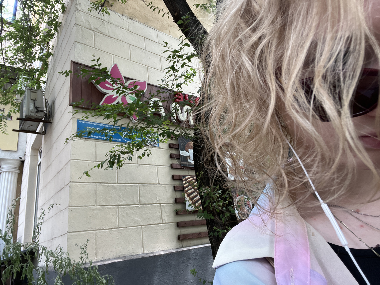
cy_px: 142
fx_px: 252
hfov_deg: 73.9
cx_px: 190
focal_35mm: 23
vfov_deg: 58.9
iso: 50
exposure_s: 1/121
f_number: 2.2
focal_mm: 2.71
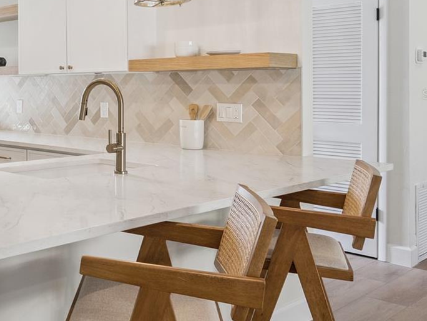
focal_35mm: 45
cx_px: -21
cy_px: 94
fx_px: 555
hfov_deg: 36.7
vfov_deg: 31.8
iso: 400
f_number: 9
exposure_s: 1/250
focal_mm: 20
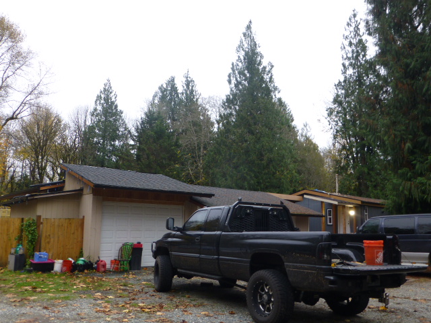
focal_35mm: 30
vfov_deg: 46.8
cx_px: 216
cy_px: 162
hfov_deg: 60.0
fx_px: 374
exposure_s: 1/60
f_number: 3.6
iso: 100
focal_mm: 5.4
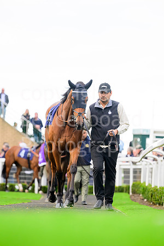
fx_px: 1367
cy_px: 123
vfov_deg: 10.3
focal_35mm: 200
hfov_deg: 6.9
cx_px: 82
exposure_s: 1/1000
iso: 2000
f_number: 4
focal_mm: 200
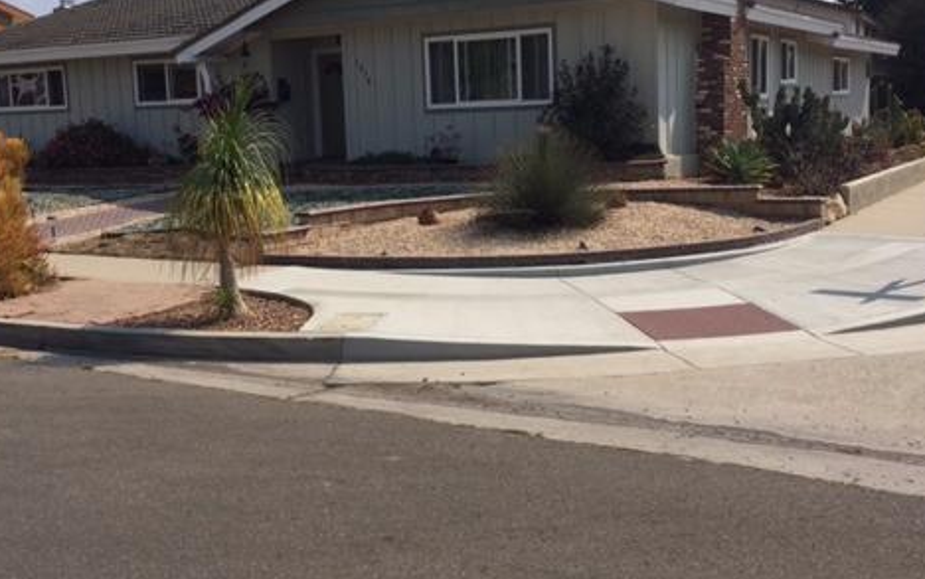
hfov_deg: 47.2
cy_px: 249
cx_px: 480
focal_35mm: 42
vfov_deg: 30.5
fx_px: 1059
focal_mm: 4.15
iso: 32
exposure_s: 1/3049
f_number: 2.2
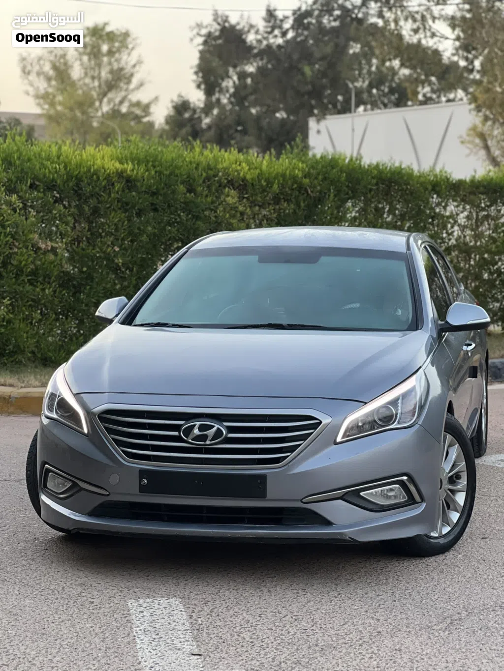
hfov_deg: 19.1
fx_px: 1495
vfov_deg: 25.3
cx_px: 252
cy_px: 336
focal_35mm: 77
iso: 250
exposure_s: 1/63
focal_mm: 9
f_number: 2.8
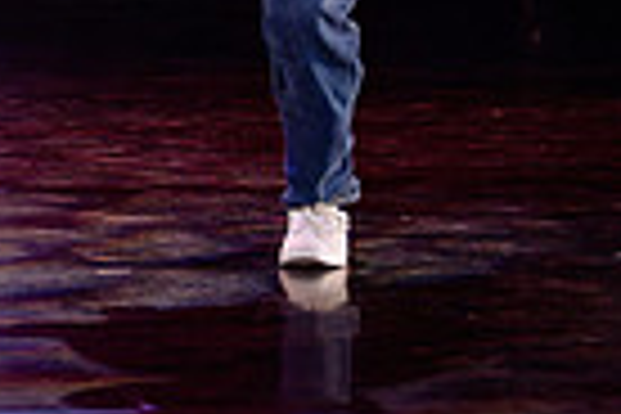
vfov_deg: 2.5
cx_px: -597
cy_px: -482
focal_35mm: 540
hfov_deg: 3.8
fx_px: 9314
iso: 1600
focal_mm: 110
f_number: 2.8
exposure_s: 1/250
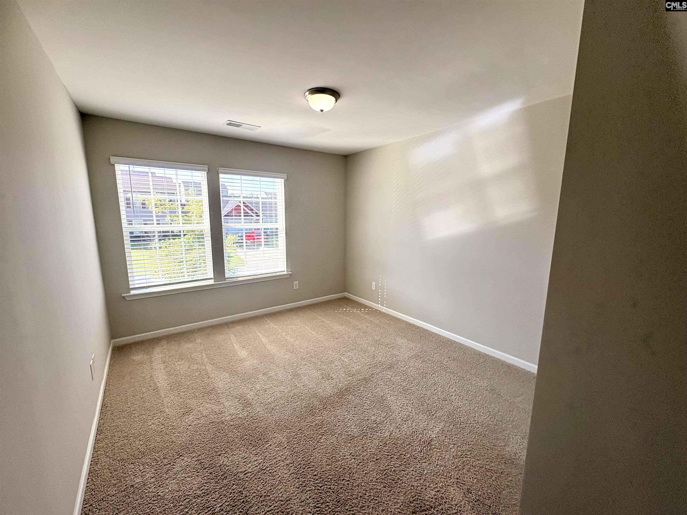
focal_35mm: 14
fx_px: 278
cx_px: 344
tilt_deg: -8.2
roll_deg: -0.4
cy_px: 258
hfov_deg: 102.1
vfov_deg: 85.7
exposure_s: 1/212
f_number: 2.2
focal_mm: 2.22
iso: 64
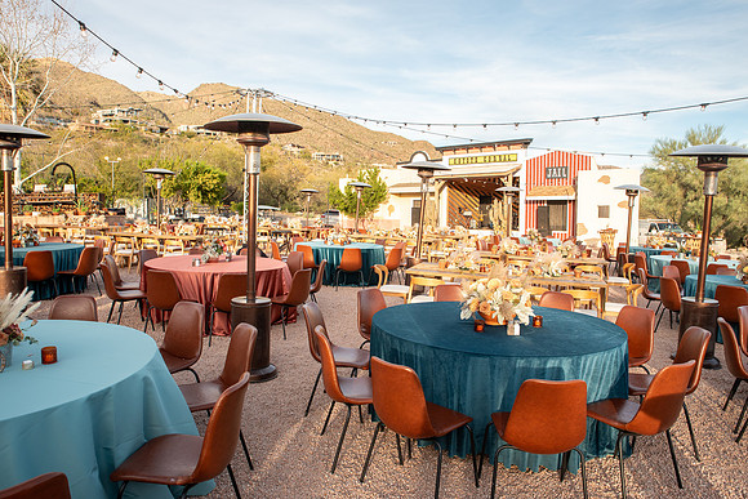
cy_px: 250
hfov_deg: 73.7
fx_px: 499
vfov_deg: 53.2
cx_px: 374
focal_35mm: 24
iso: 400
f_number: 7.1
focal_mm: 24
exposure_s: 1/250
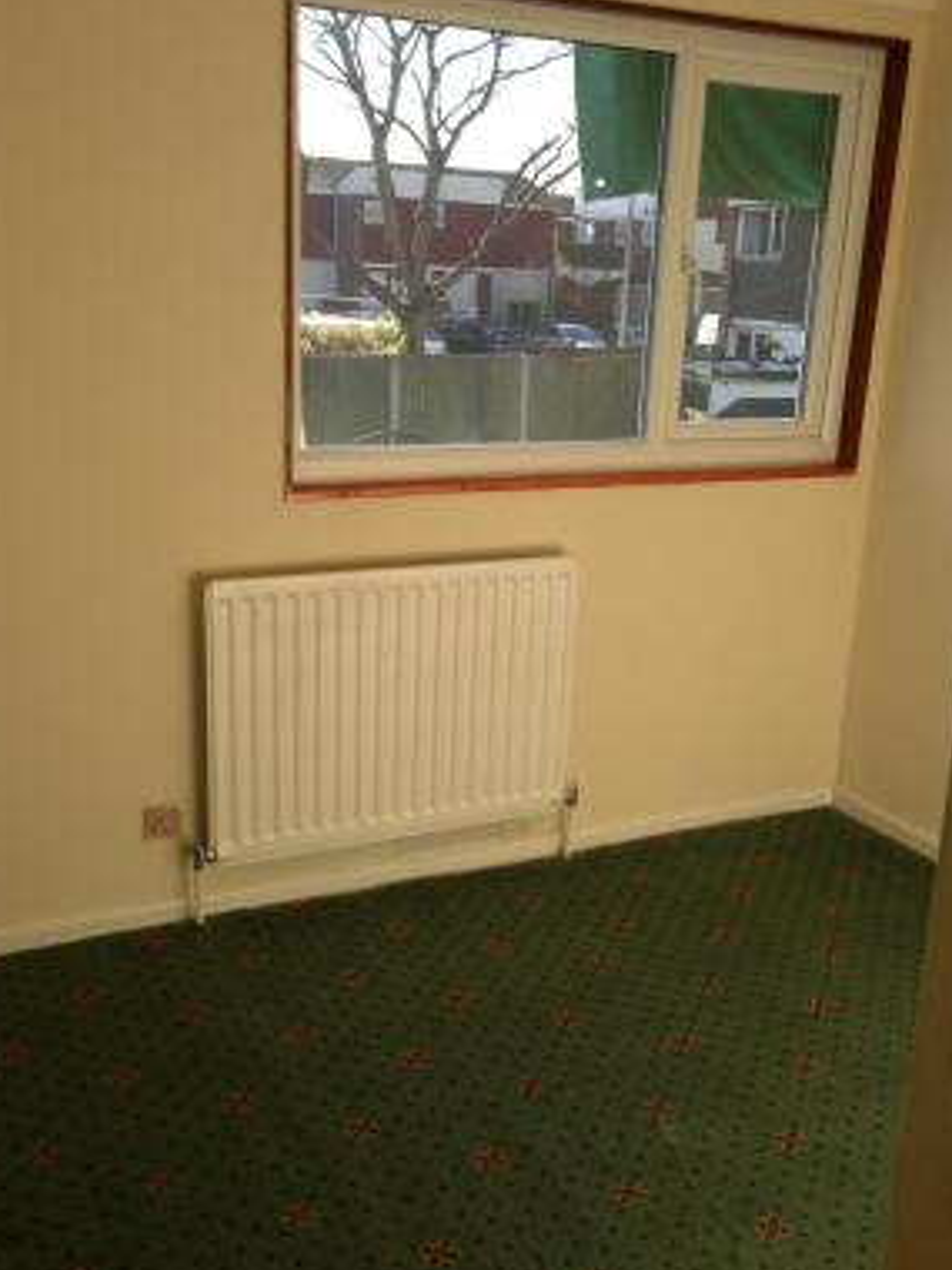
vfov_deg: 49.0
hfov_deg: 37.7
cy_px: 633
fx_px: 1393
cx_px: 501
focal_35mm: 38
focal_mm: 4.13
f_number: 2.4
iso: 50
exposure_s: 1/356
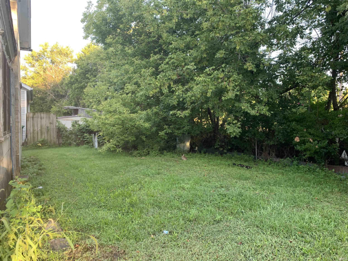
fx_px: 261
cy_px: 130
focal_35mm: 26
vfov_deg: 53.0
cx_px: 174
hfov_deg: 67.3
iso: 80
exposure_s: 1/121
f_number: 1.8
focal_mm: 4.25
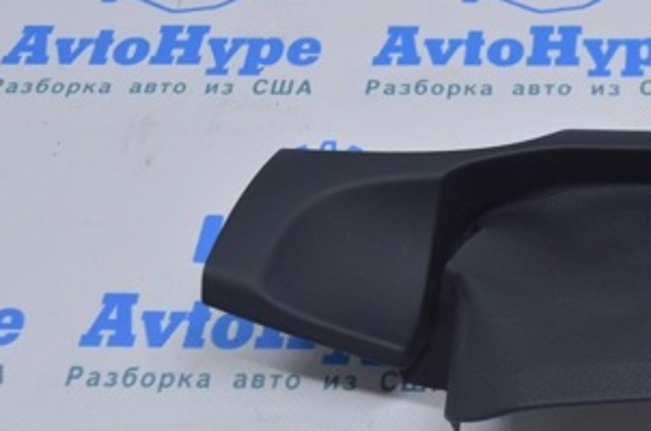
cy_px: 204
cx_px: 617
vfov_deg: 19.4
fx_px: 1263
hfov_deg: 27.6
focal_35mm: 70
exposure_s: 1/30
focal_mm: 22
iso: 400
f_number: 5.6
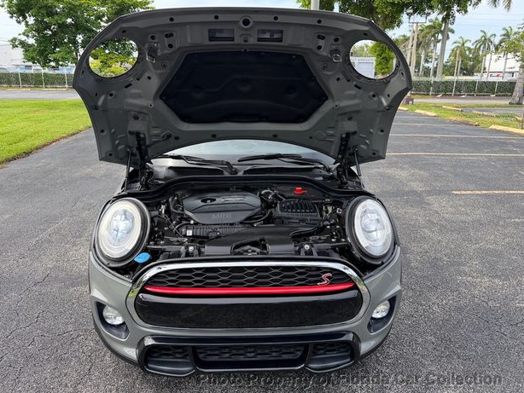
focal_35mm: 25
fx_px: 379
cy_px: 193
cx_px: 257
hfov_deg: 69.4
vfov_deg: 54.9
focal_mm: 6.76
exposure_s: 1/1464
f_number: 1.78
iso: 100
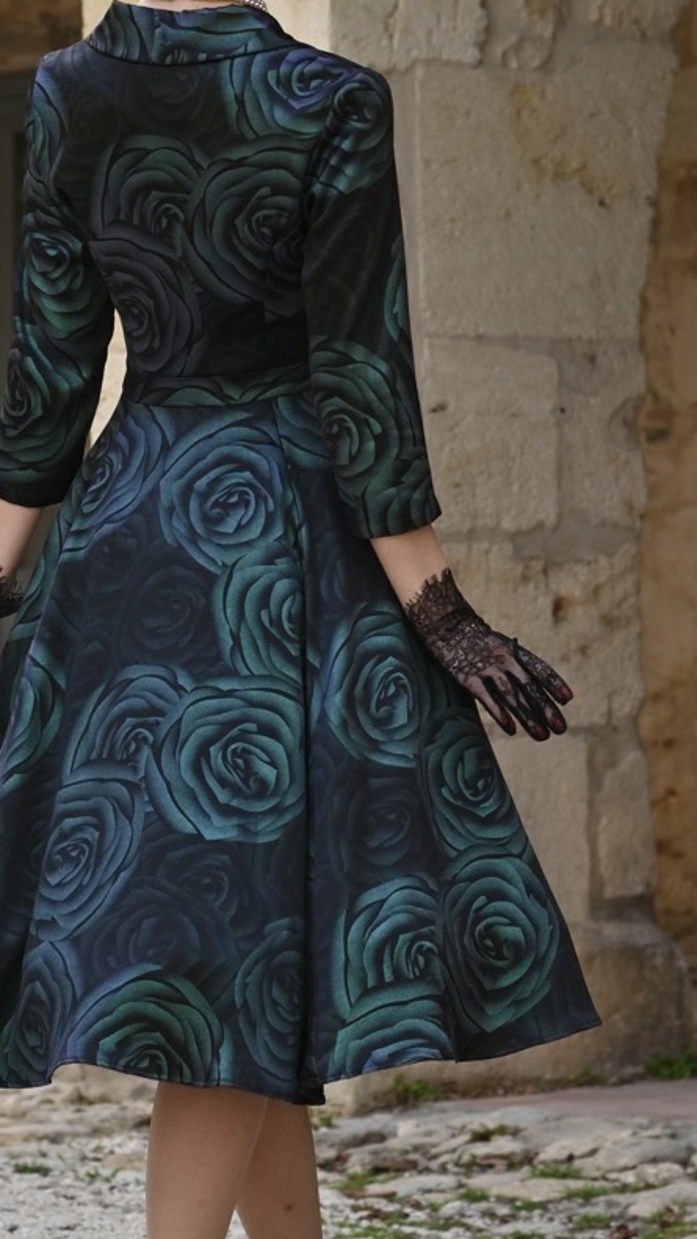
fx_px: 4895
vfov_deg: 14.4
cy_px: 446
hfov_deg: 8.1
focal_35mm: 149
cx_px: 194
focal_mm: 50
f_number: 4
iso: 160
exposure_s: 1/1000
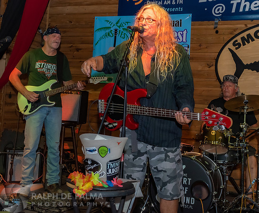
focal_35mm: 52
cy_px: 66
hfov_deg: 35.5
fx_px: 404
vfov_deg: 29.3
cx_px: 154
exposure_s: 1/160
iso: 1000
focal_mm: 28
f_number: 5.6
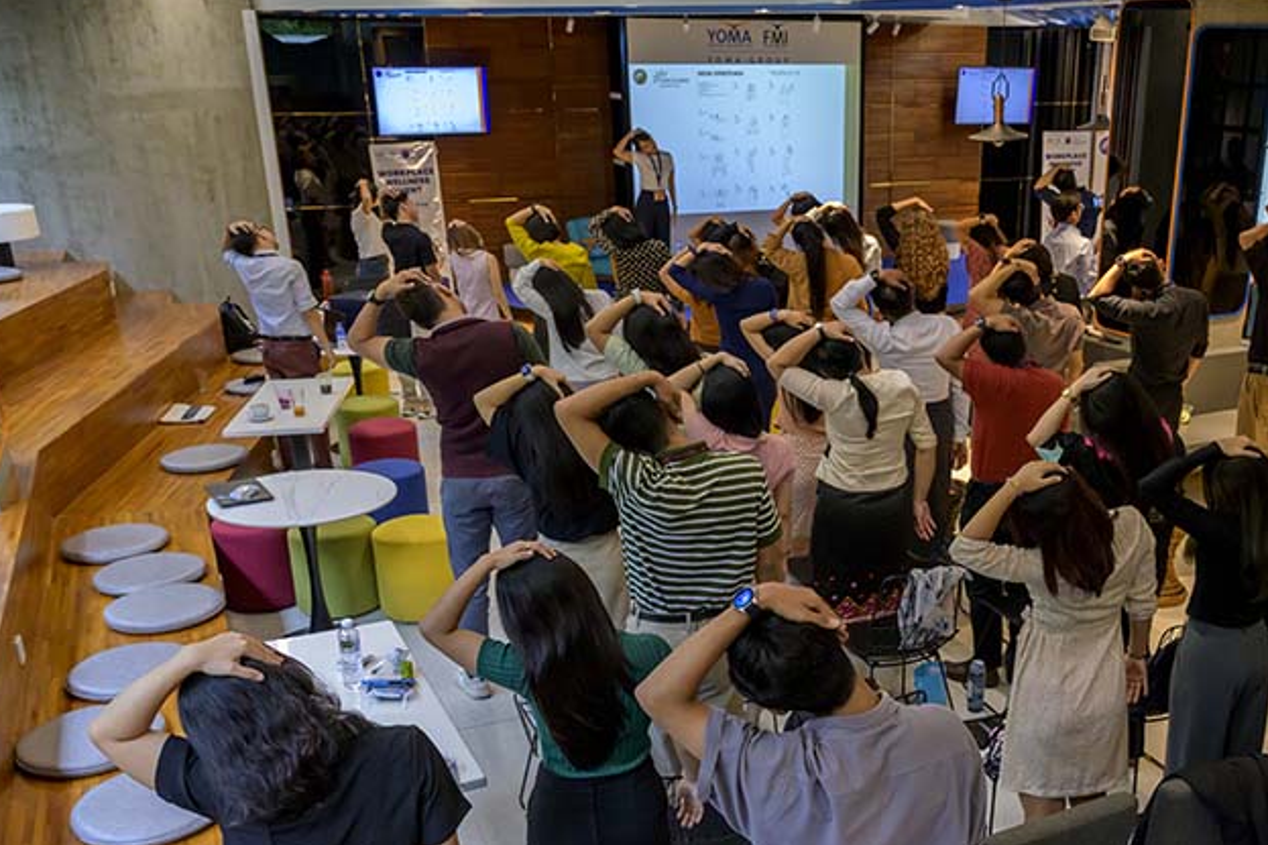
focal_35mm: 37
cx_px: 816
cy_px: 597
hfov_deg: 51.2
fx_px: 1303
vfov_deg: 35.4
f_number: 4.5
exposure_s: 1/200
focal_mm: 24
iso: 5000
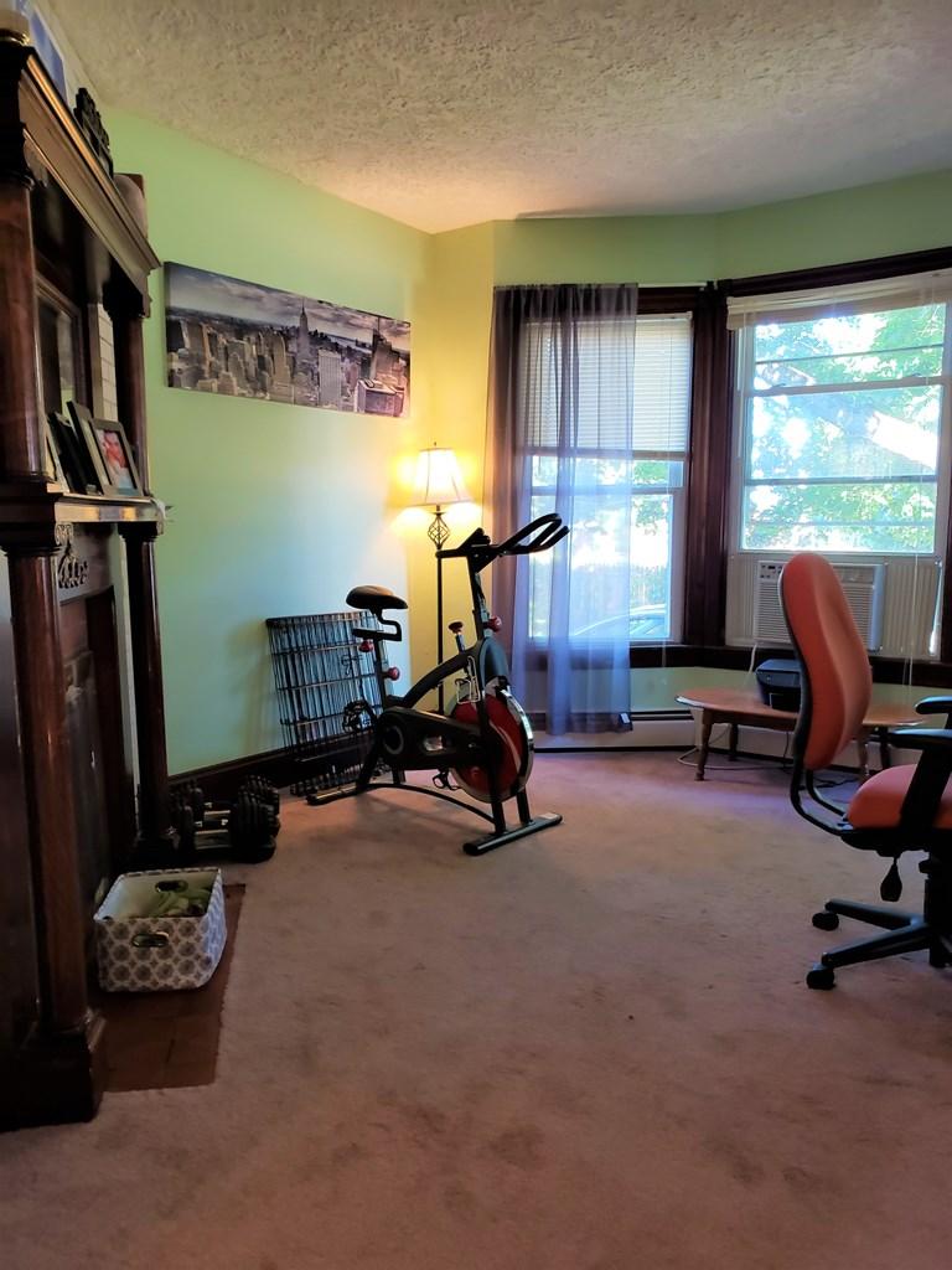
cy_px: 635
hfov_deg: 53.1
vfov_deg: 67.3
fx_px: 953
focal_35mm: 26
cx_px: 476
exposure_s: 1/60
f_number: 2.4
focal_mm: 4.3
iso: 320
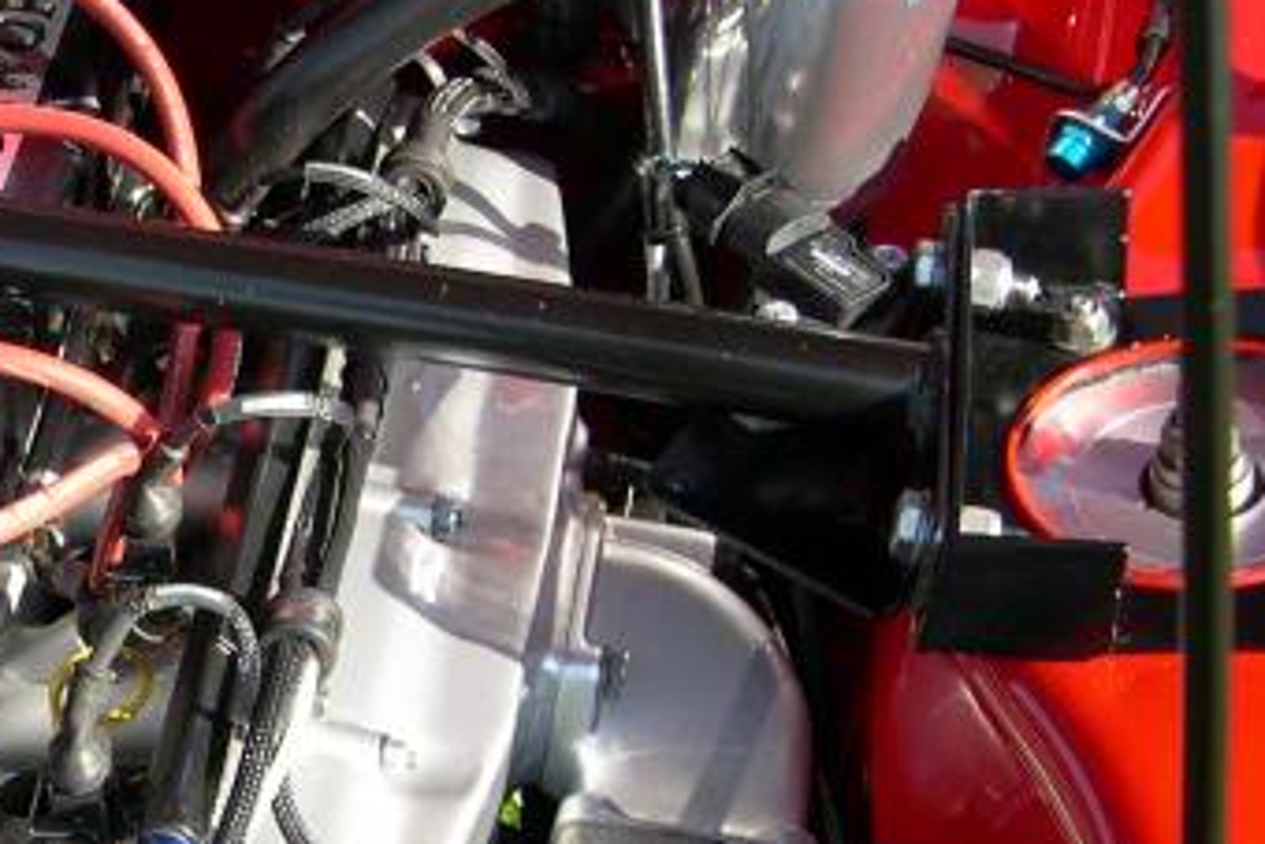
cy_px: 706
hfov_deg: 20.7
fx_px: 3269
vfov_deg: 14.6
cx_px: -175
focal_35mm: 93
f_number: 2.8
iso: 100
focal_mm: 8
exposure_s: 1/320
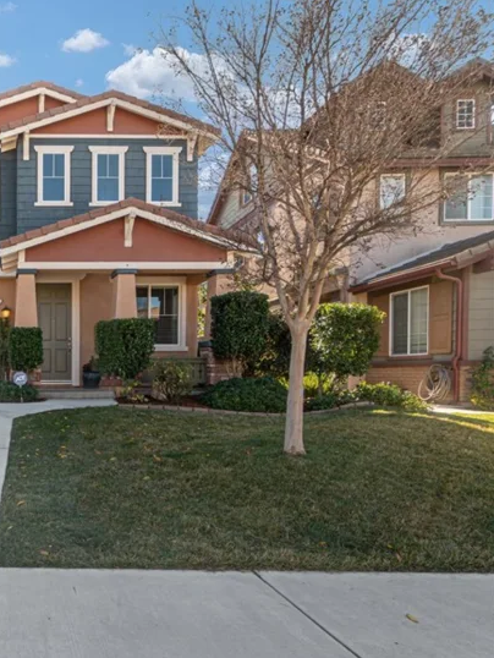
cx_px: -18
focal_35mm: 25
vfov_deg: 69.9
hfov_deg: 45.2
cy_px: 322
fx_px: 471
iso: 250
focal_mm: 11
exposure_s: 1/125
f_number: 8
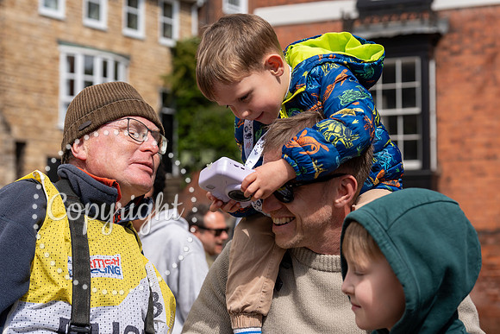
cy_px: 167
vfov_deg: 19.5
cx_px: 250
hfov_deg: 28.8
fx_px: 972
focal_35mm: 70
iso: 250
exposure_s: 1/1000
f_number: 5
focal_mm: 70
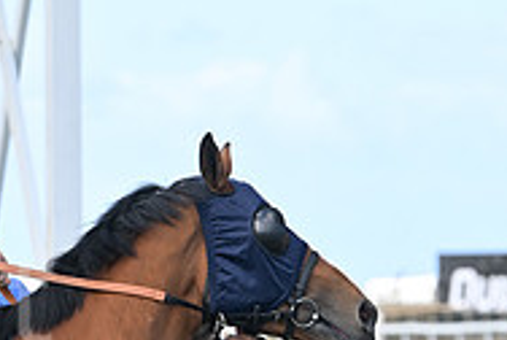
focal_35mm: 570
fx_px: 8040
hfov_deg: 3.6
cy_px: 476
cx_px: -116
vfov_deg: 2.4
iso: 400
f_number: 5.6
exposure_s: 1/800
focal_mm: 185
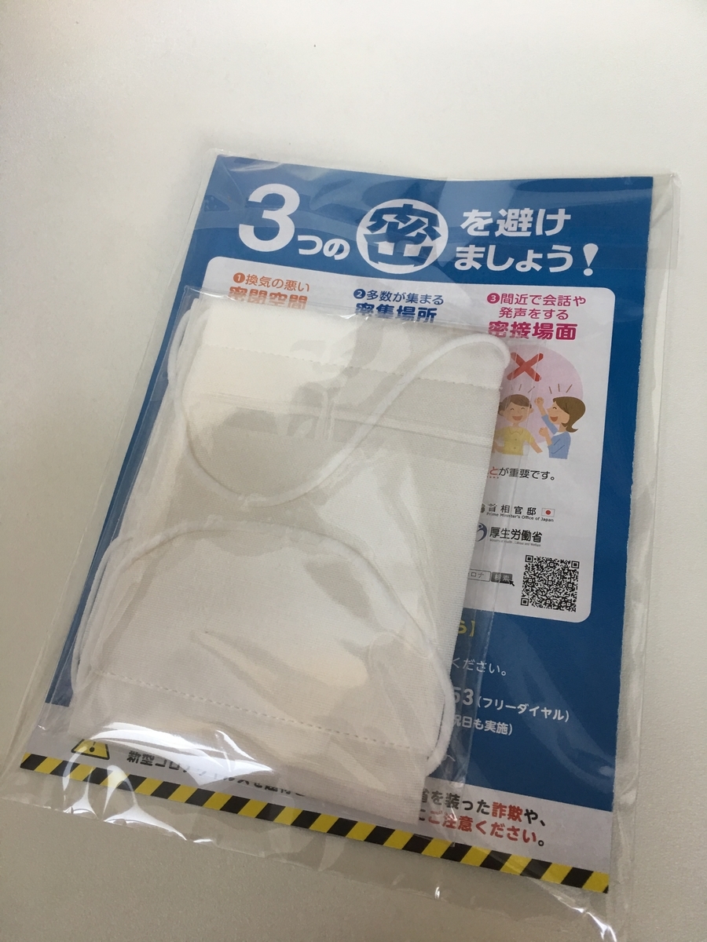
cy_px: 471
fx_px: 790
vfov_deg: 61.7
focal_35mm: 29
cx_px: 354
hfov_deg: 48.2
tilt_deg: -67.5
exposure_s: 1/30
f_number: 2.2
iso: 32
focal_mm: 4.15
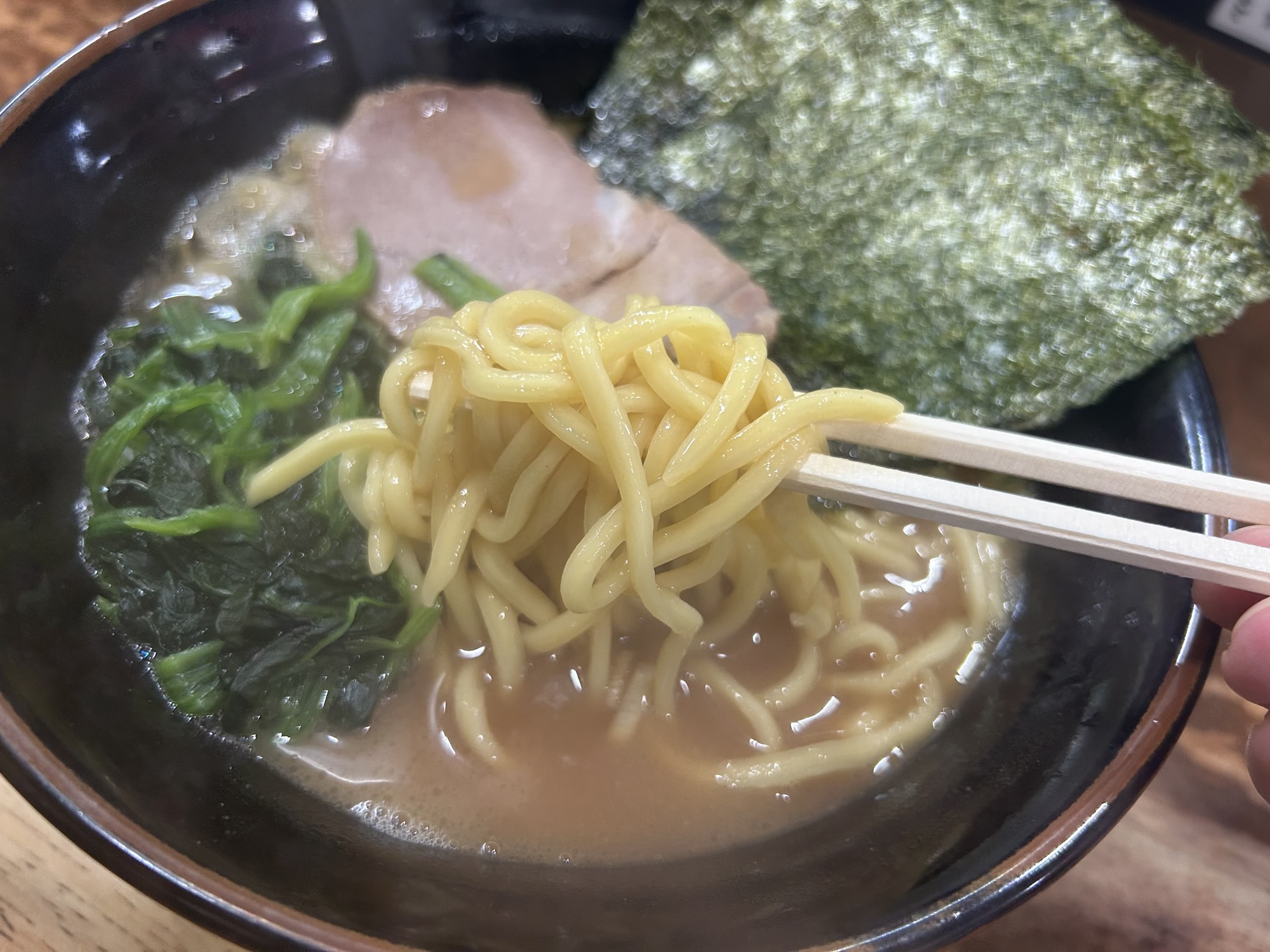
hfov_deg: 67.3
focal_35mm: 26
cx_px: 635
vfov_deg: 53.1
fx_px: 954
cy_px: 476
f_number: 1.5
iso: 125
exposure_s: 1/50
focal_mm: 5.7
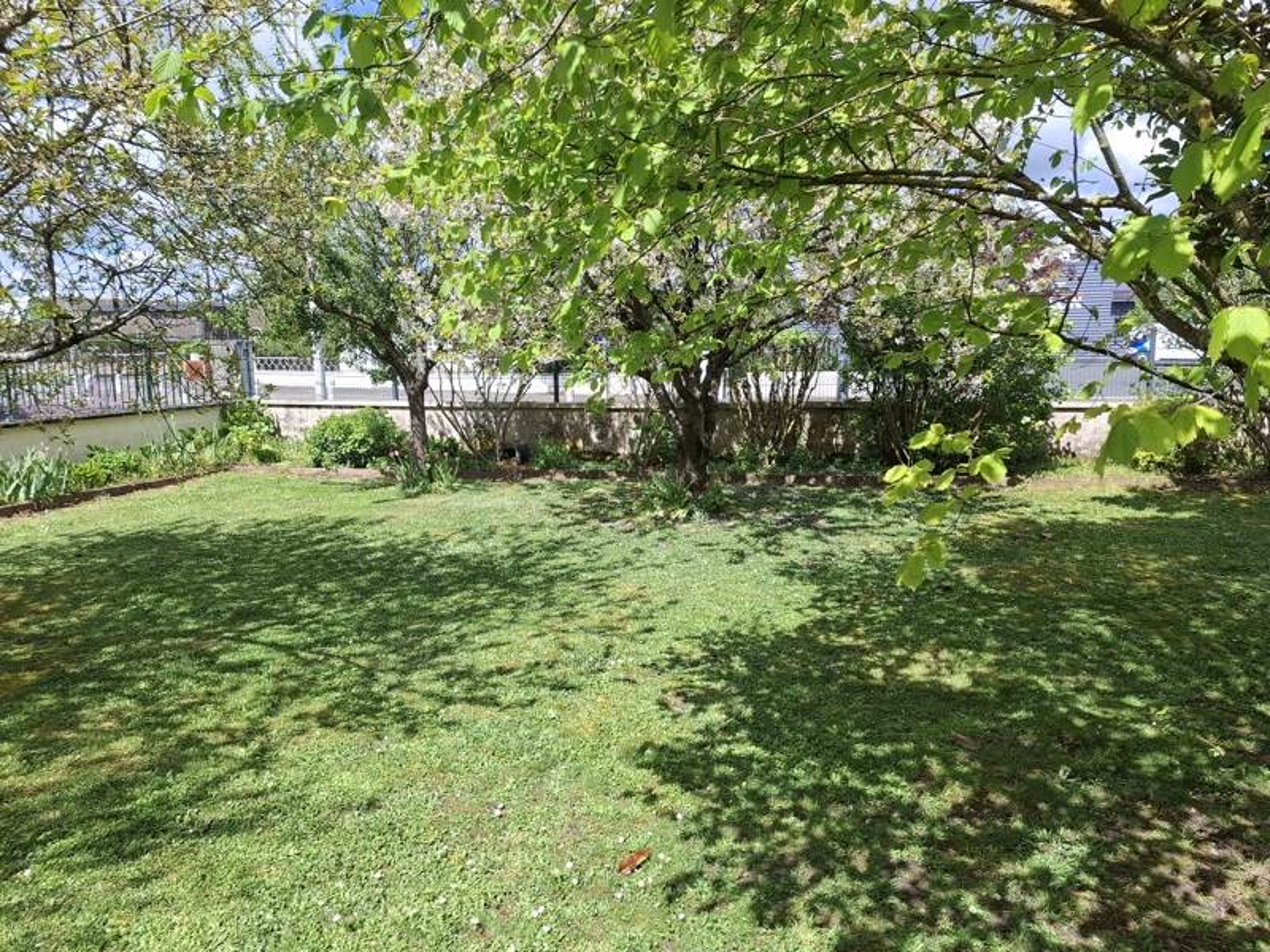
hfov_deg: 73.9
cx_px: 635
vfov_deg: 58.9
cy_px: 476
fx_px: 844
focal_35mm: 23
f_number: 1.8
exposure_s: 1/806
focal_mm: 5.54
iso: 50
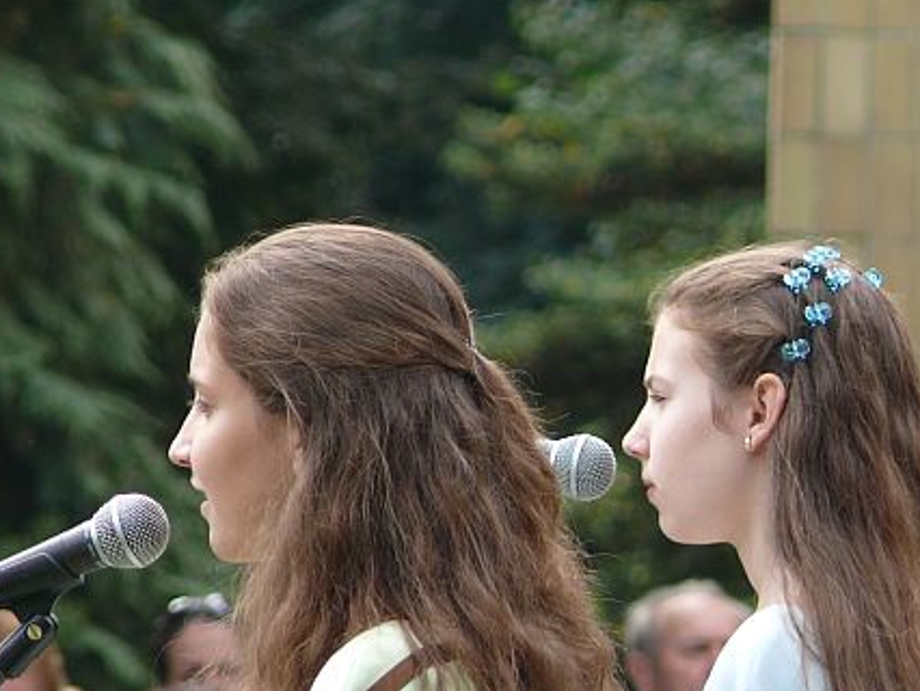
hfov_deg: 2.7
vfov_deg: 2.0
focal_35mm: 742
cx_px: 462
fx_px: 19731
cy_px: 356
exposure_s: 1/250
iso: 100
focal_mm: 83.2
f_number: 4
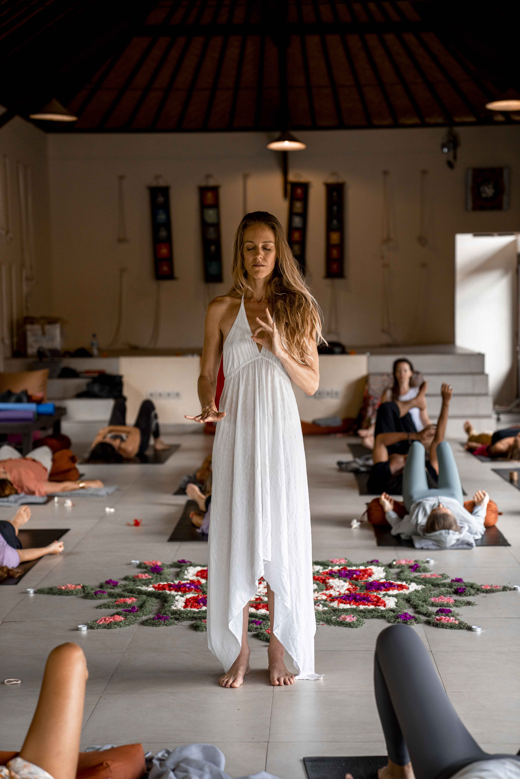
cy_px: 390
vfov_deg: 28.8
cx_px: 260
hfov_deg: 19.5
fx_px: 1516
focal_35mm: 70
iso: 400
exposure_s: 1/320
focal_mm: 70
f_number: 2.8
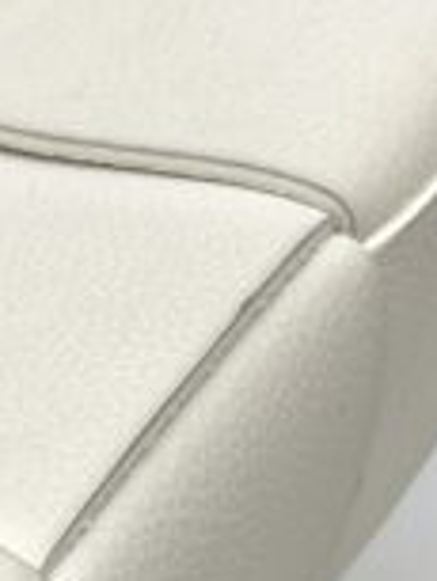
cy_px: 782
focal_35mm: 174
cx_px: -342
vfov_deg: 11.0
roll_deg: +4.0
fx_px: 2925
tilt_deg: -43.3
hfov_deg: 8.2
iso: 40
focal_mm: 5.7
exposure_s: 1/173
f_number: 1.5
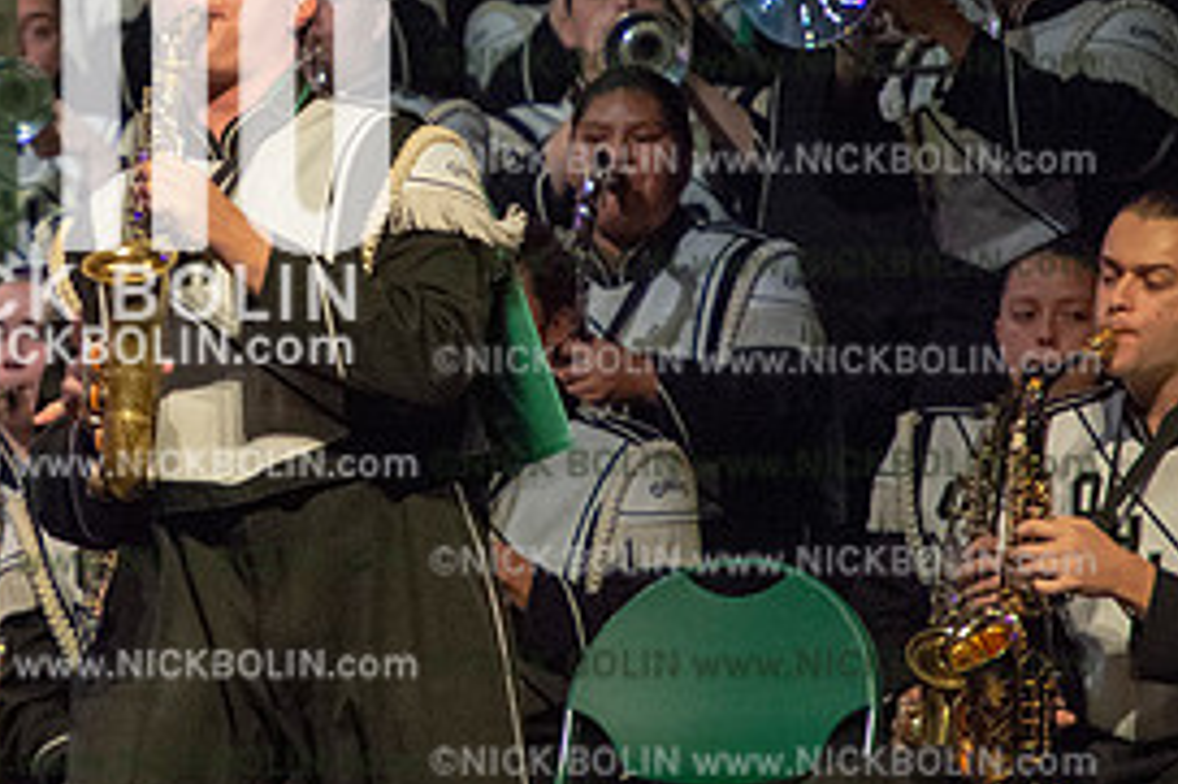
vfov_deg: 2.0
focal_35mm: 682
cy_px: 160
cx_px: 82
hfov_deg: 3.0
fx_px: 22302
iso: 8000
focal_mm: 320
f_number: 5.6
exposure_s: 1/400
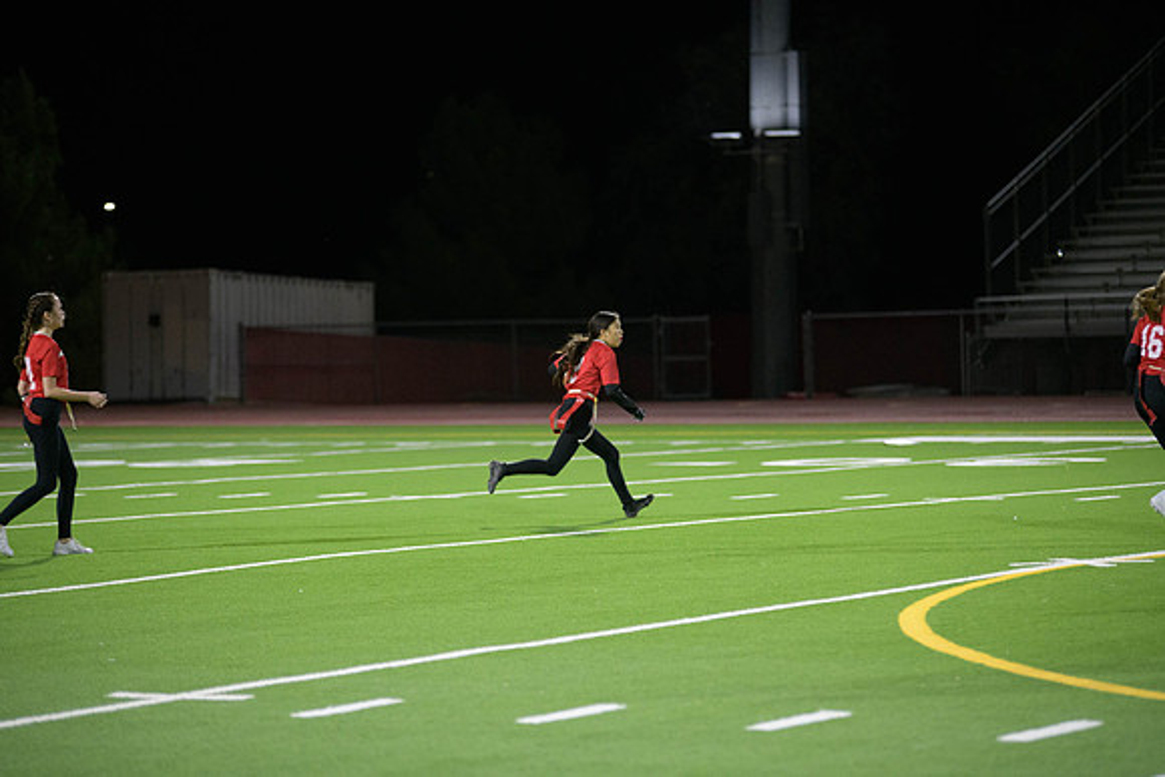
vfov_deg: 9.5
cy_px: 388
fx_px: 4693
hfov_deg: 14.2
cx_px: 582
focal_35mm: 145
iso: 4000
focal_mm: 145
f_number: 2.8
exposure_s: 1/640
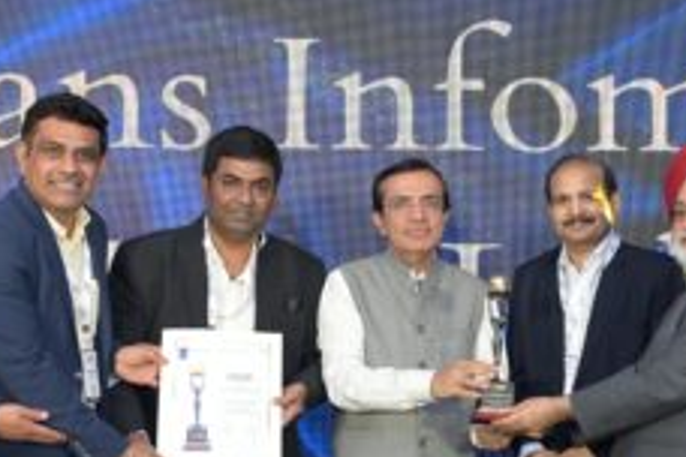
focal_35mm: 73
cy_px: 247
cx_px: 349
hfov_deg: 27.7
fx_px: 1391
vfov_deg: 18.7
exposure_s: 1/160
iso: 1000
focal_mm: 37
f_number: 4.5
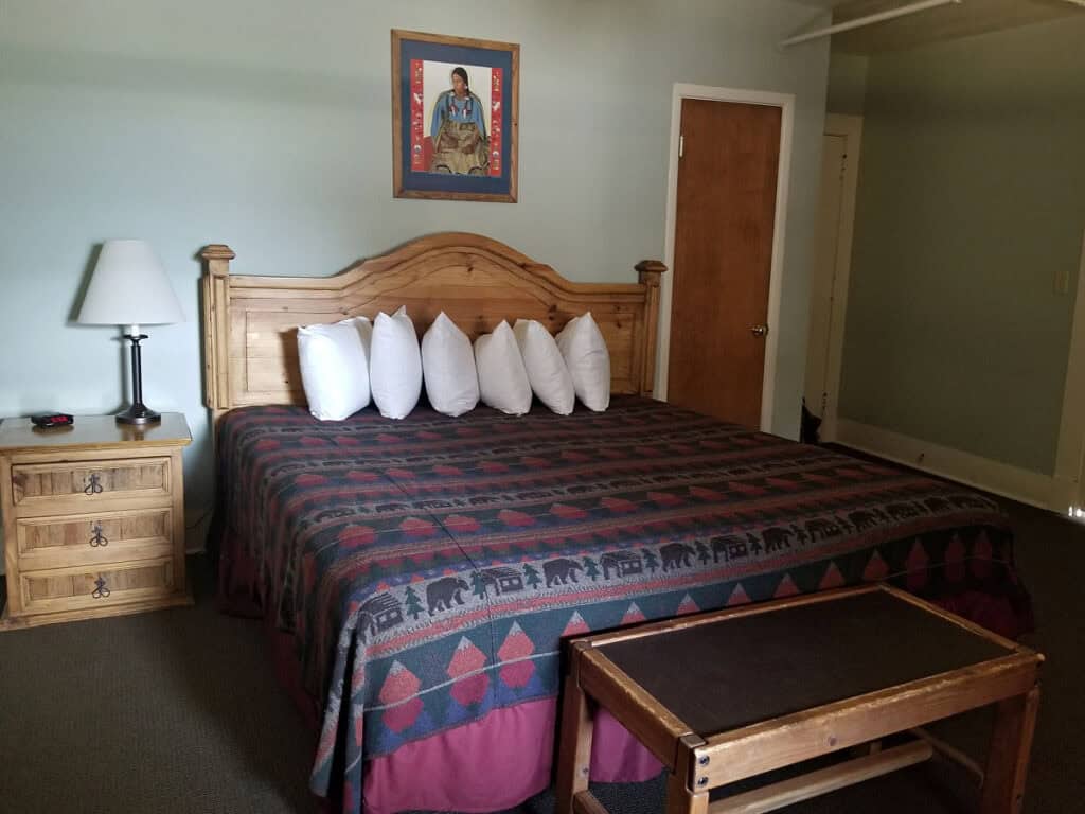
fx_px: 815
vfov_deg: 53.1
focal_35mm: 26
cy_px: 407
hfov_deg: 67.3
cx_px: 542
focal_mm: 4.2
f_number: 1.7
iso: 320
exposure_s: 1/10
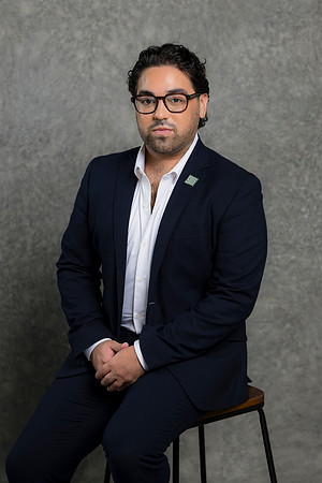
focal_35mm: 85
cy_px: 242
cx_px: 161
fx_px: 1140
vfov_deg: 23.9
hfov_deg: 16.1
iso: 125
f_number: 5
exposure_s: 1/200
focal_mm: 85
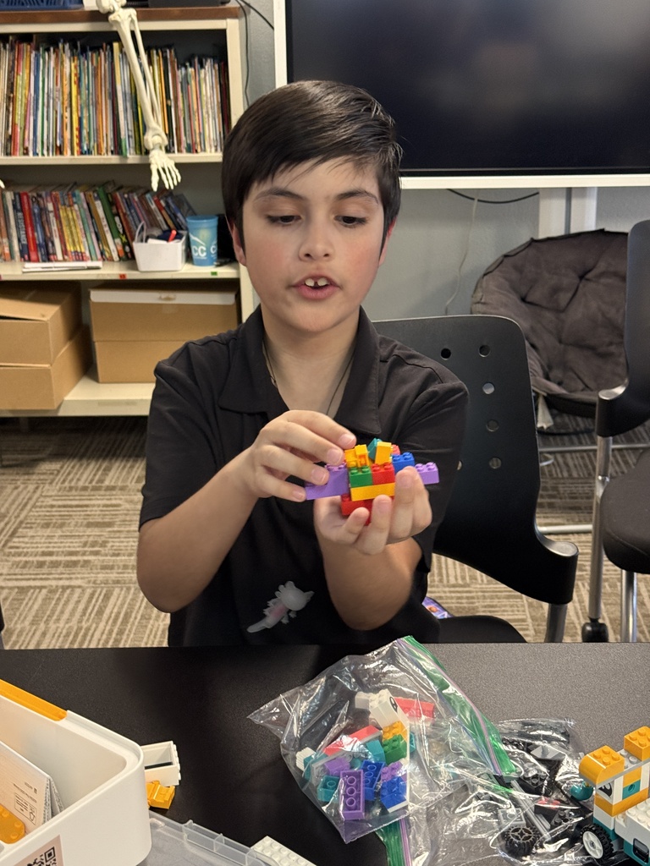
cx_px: 325
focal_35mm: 48
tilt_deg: -19.5
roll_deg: +0.6
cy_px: 433
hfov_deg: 30.3
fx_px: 1202
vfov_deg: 39.7
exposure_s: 1/40
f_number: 1.78
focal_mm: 6.76
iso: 320
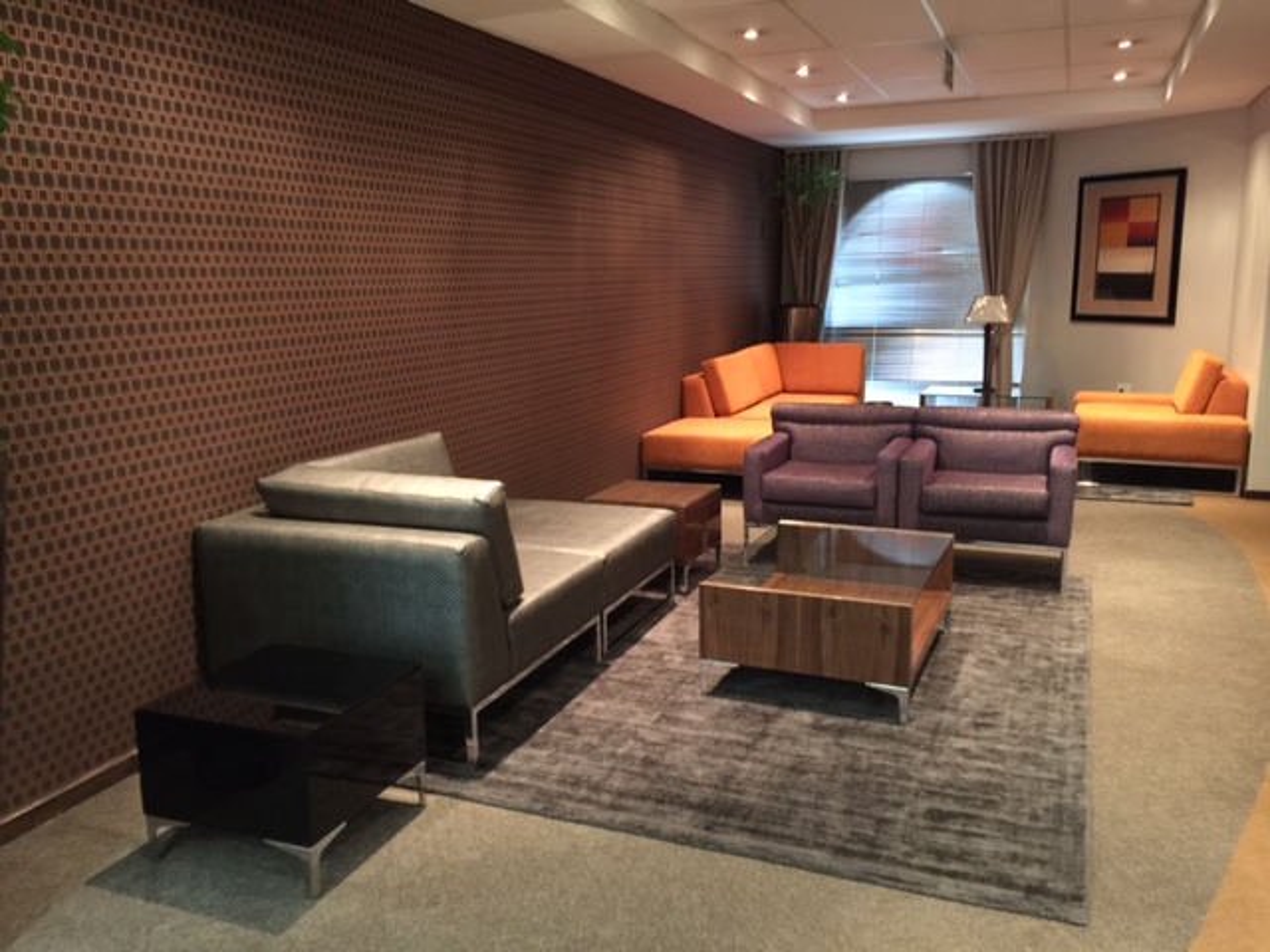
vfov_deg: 48.2
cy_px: 476
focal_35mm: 29
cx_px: 635
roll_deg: +0.8
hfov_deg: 61.7
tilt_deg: -9.9
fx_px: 1064
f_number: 2.2
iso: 100
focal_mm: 4.15
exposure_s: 1/4
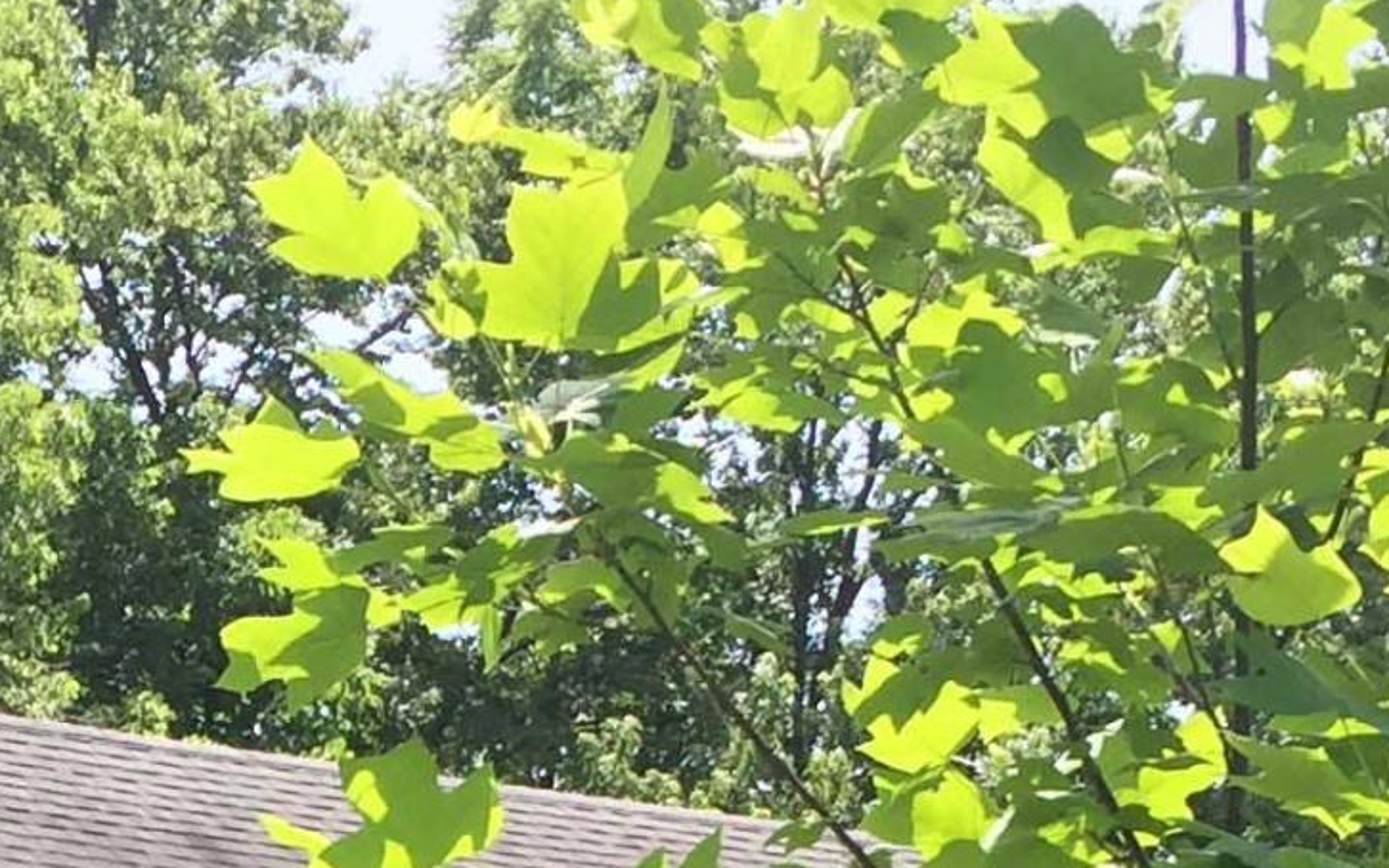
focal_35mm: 127
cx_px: -96
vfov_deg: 9.4
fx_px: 4808
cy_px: 1918
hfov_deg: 16.0
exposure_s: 1/557
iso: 32
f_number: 2.2
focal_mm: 4.15
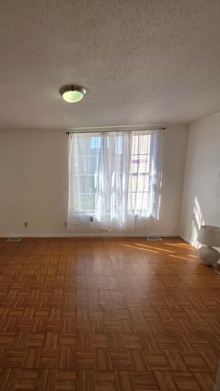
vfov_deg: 103.0
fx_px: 156
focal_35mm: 15
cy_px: 199
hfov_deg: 67.8
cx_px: 67
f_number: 1.9
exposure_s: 1/435
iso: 40
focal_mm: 2.2
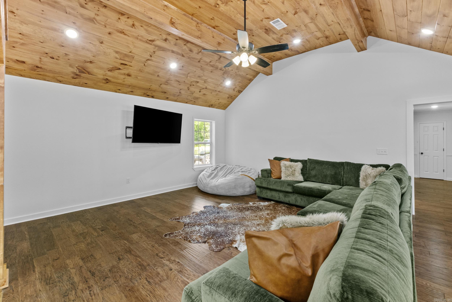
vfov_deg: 77.3
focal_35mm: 15
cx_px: 226
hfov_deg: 100.4
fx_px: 188
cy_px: 151
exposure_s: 1
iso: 400
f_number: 10
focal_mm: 10
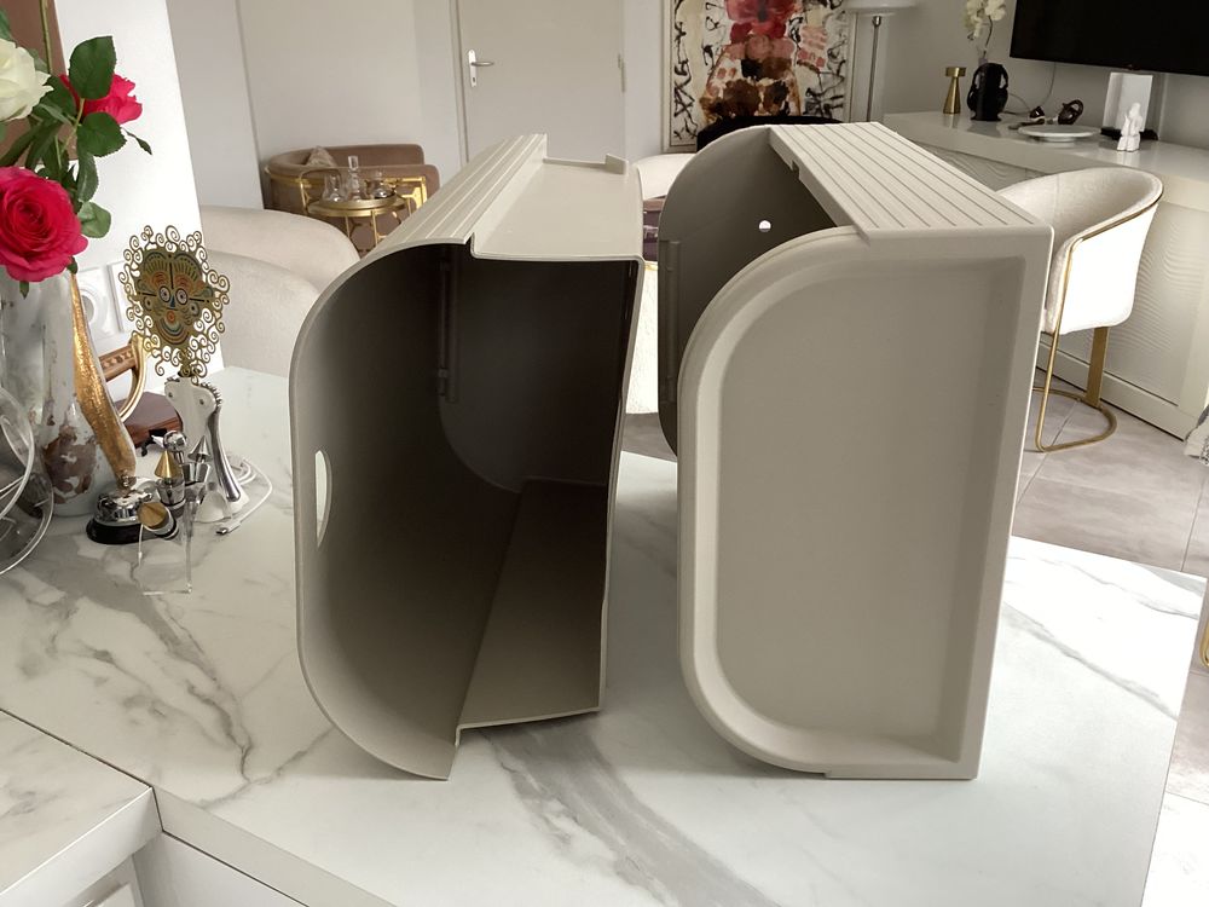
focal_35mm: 31
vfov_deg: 45.4
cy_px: 454
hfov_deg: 58.4
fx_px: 1083
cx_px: 604
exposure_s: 1/60
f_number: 2.4
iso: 125
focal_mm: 3.3
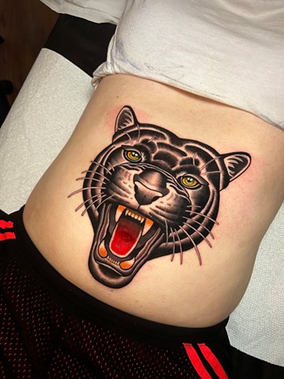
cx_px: 142
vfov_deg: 67.3
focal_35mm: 26
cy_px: 190
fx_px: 284
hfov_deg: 53.1
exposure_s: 1/60
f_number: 1.5
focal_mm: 5.7
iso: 160
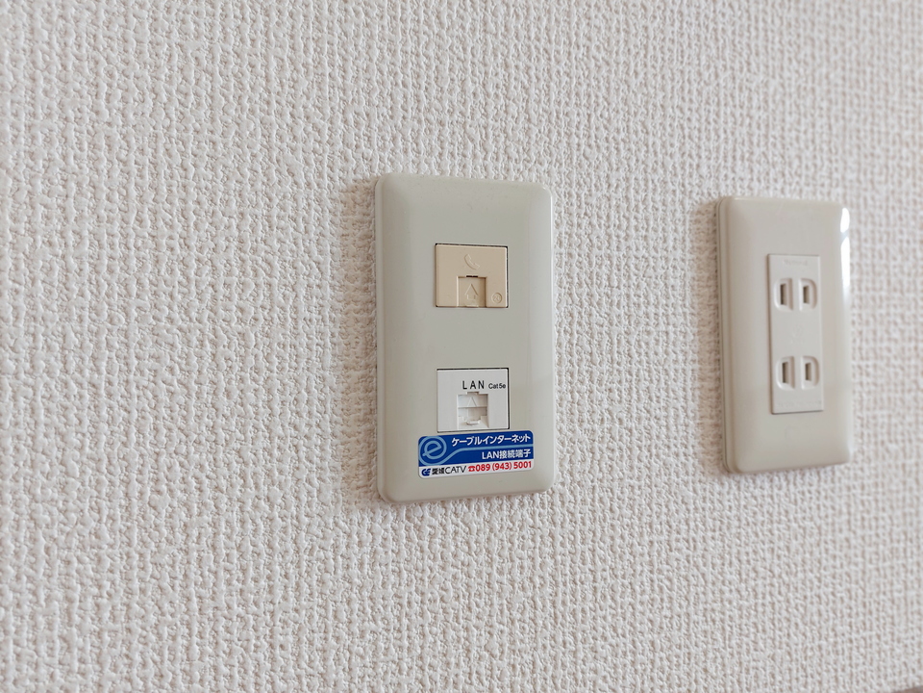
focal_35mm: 24
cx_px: 462
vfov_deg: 56.8
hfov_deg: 71.6
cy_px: 346
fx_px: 640
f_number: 1.8
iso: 40
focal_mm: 5.23
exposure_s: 1/24
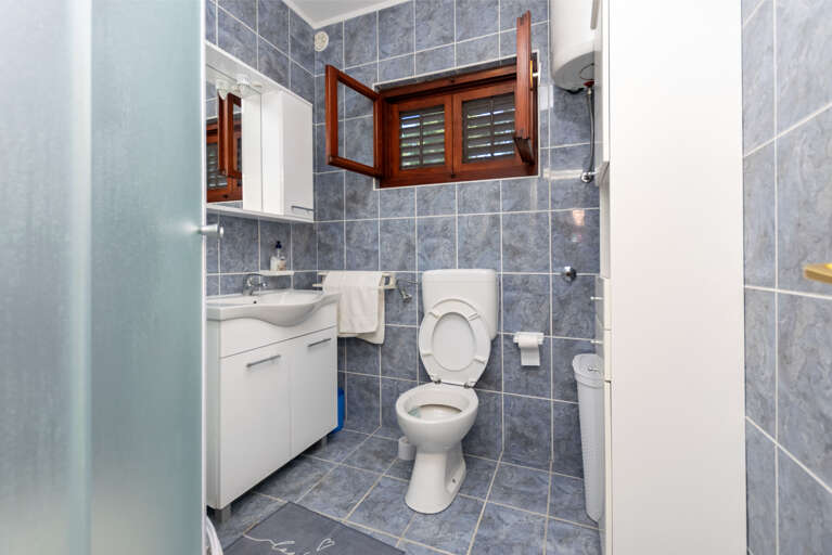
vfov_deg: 77.4
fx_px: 347
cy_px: 278
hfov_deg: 100.4
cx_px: 416
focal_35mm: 15
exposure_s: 1/160
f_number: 4.5
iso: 200
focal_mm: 10
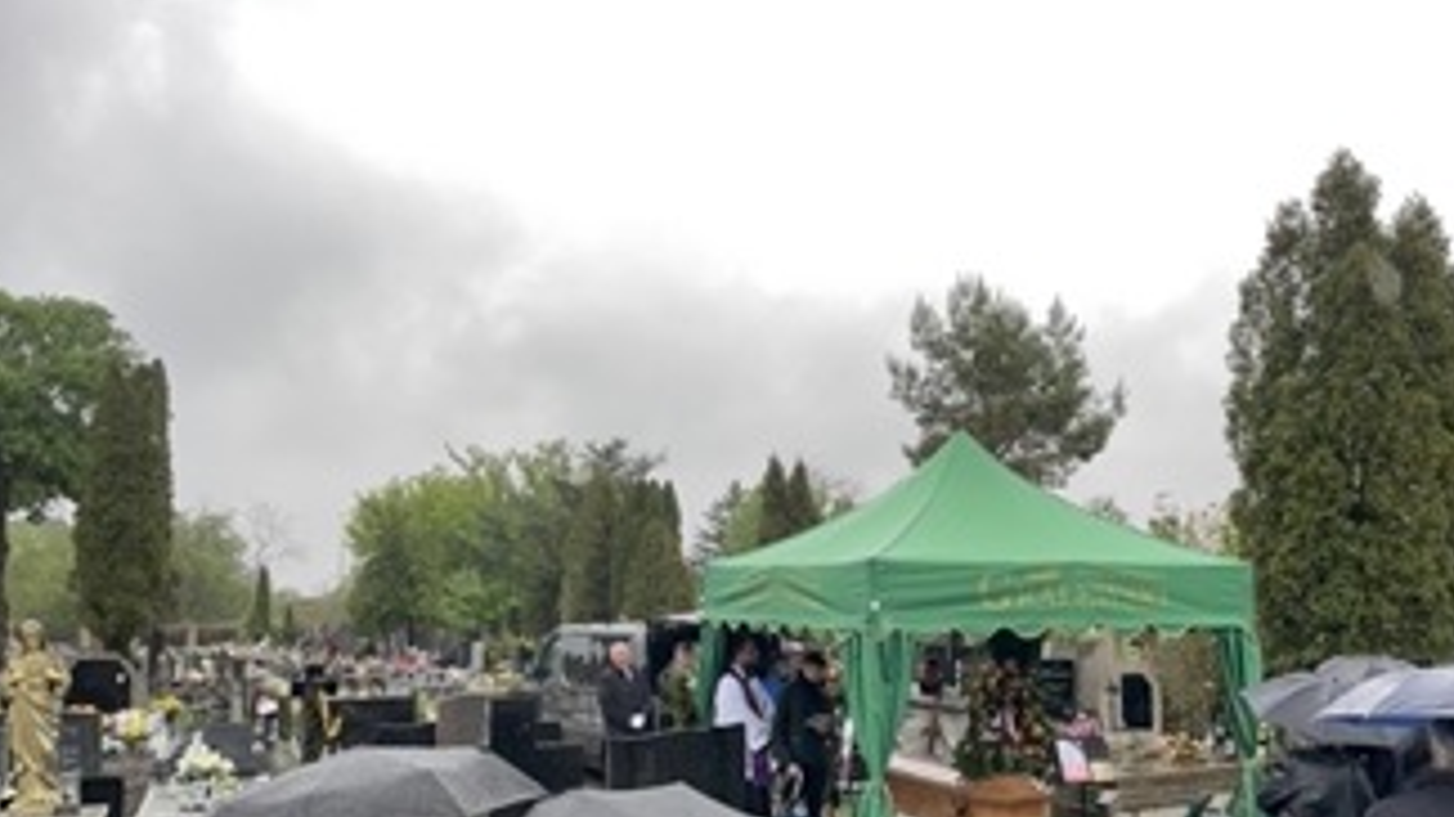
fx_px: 1349
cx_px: 862
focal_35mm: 35
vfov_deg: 33.3
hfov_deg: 56.3
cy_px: 566
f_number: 1.6
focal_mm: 4.2
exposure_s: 1/3040
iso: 80
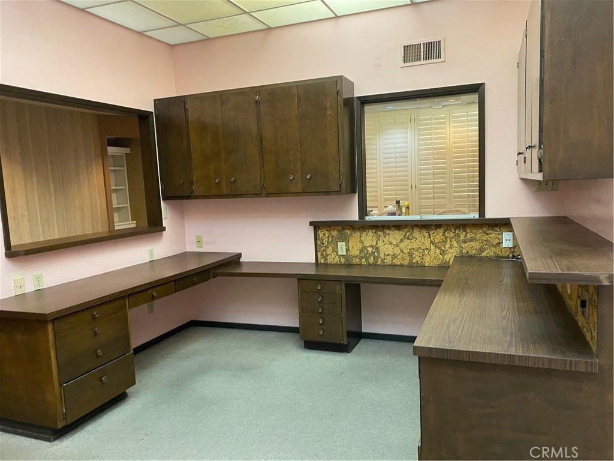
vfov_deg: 53.1
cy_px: 230
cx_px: 307
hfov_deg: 67.3
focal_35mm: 26
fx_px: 461
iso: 400
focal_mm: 4.25
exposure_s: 1/60
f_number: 1.8
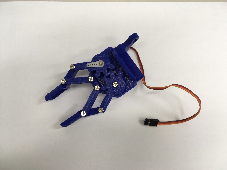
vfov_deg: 48.2
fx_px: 190
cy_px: 85
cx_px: 114
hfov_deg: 61.7
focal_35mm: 29
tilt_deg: -78.2
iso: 64
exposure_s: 1/33
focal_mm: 4.15
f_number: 2.2
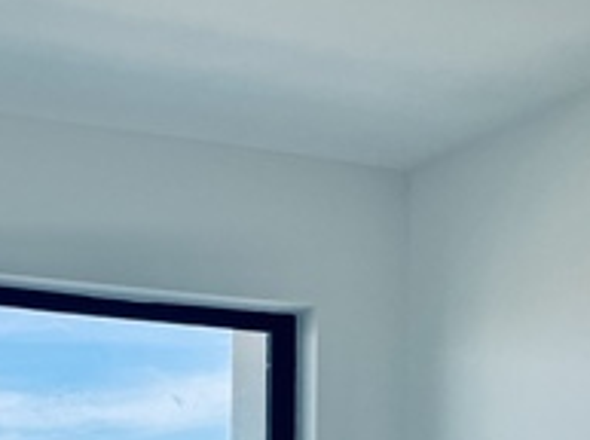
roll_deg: -0.6
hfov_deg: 21.5
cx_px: 118
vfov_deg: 15.0
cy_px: 688
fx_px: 1531
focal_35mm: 90
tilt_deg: -2.1
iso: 50
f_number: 1.6
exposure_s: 1/1096
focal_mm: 5.1
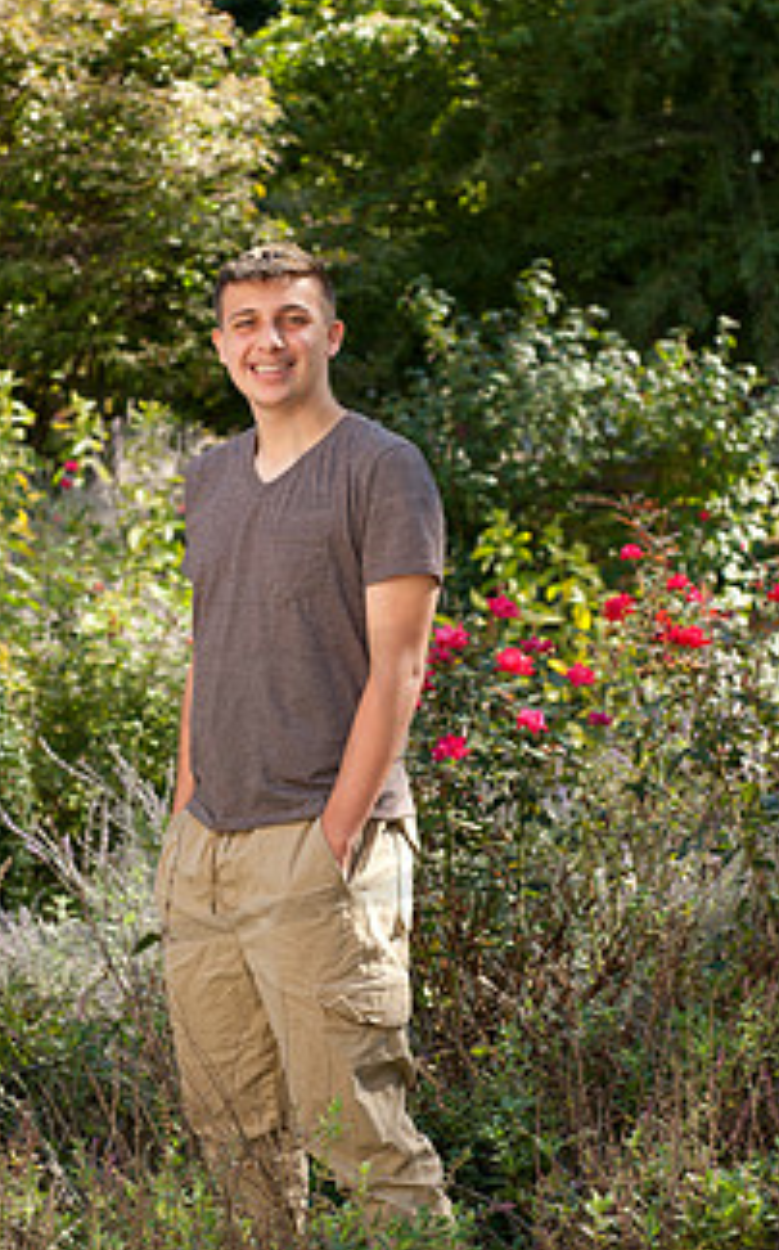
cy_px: 556
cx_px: 322
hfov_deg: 13.2
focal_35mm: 99
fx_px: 3369
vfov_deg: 21.0
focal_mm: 70
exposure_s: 1/250
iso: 160
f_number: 5.6
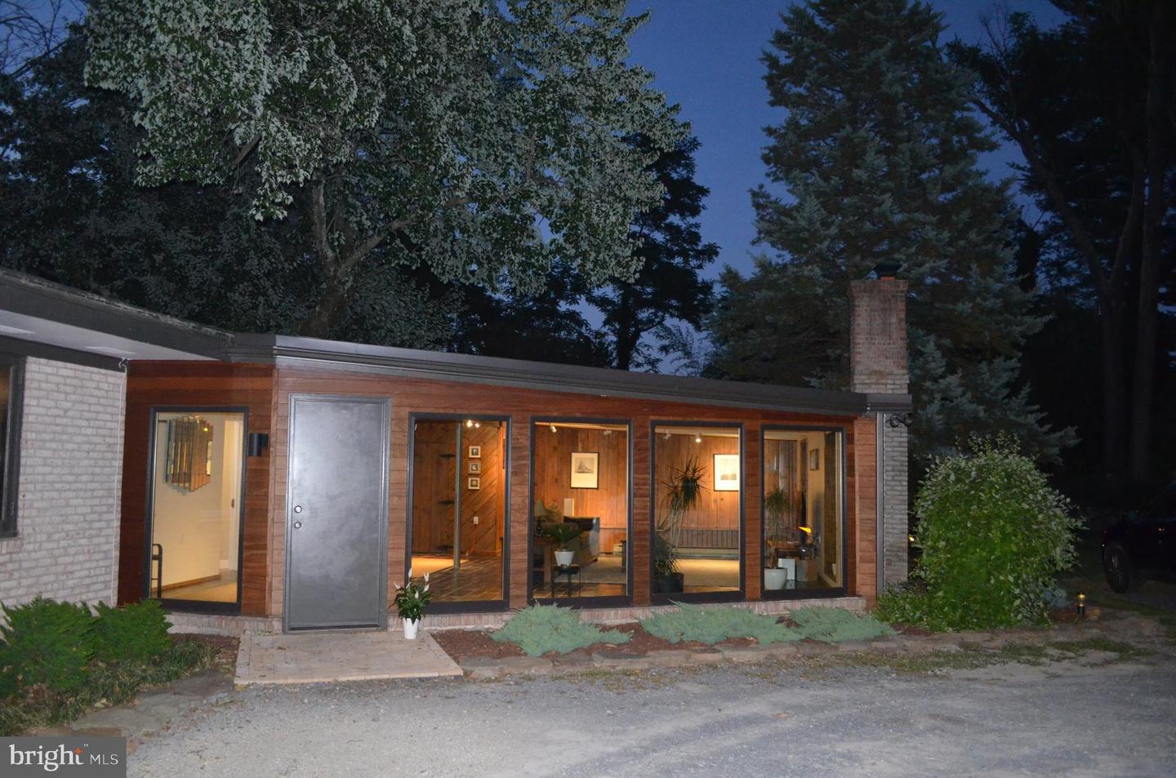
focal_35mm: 27
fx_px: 880
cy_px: 389
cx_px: 588
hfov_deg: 67.5
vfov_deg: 47.7
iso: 3200
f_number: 3.5
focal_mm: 18
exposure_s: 1/60
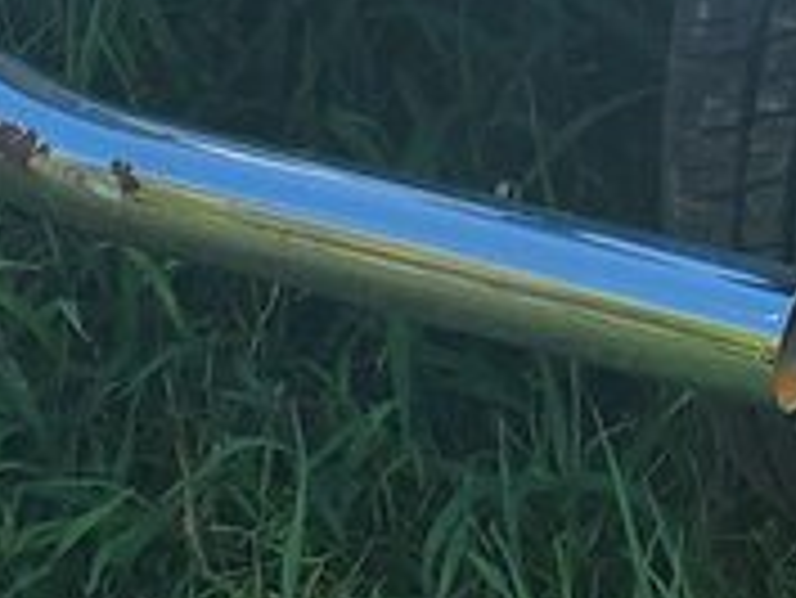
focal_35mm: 176
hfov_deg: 10.7
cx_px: 1286
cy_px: -872
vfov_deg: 7.8
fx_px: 4050
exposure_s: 1/531
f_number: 2.4
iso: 50
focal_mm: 4.3
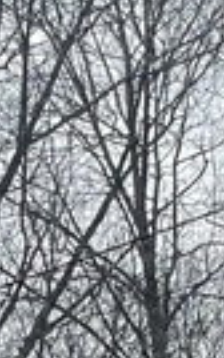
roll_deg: -0.3
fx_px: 4103
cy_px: 828
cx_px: -1096
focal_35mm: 421
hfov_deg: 2.9
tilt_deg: +6.5
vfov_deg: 4.9
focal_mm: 6
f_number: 2
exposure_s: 1/2660
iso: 25
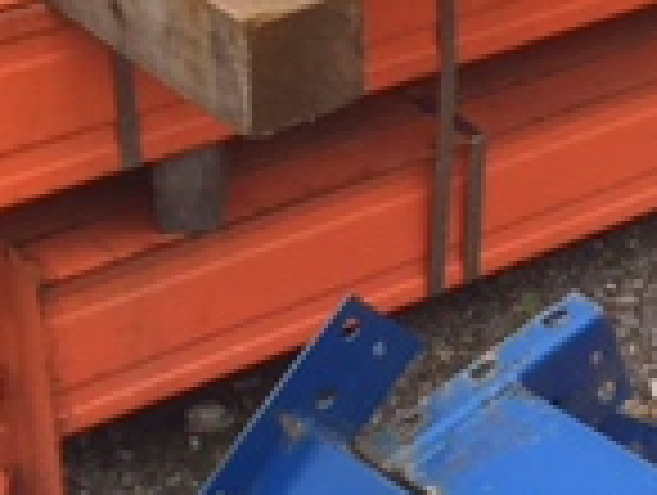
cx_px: 1048
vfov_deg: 11.5
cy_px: -50
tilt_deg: -22.7
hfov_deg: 14.3
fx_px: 2414
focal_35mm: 127
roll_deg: -1.4
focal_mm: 4.15
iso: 25
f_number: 2.2
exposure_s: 1/601
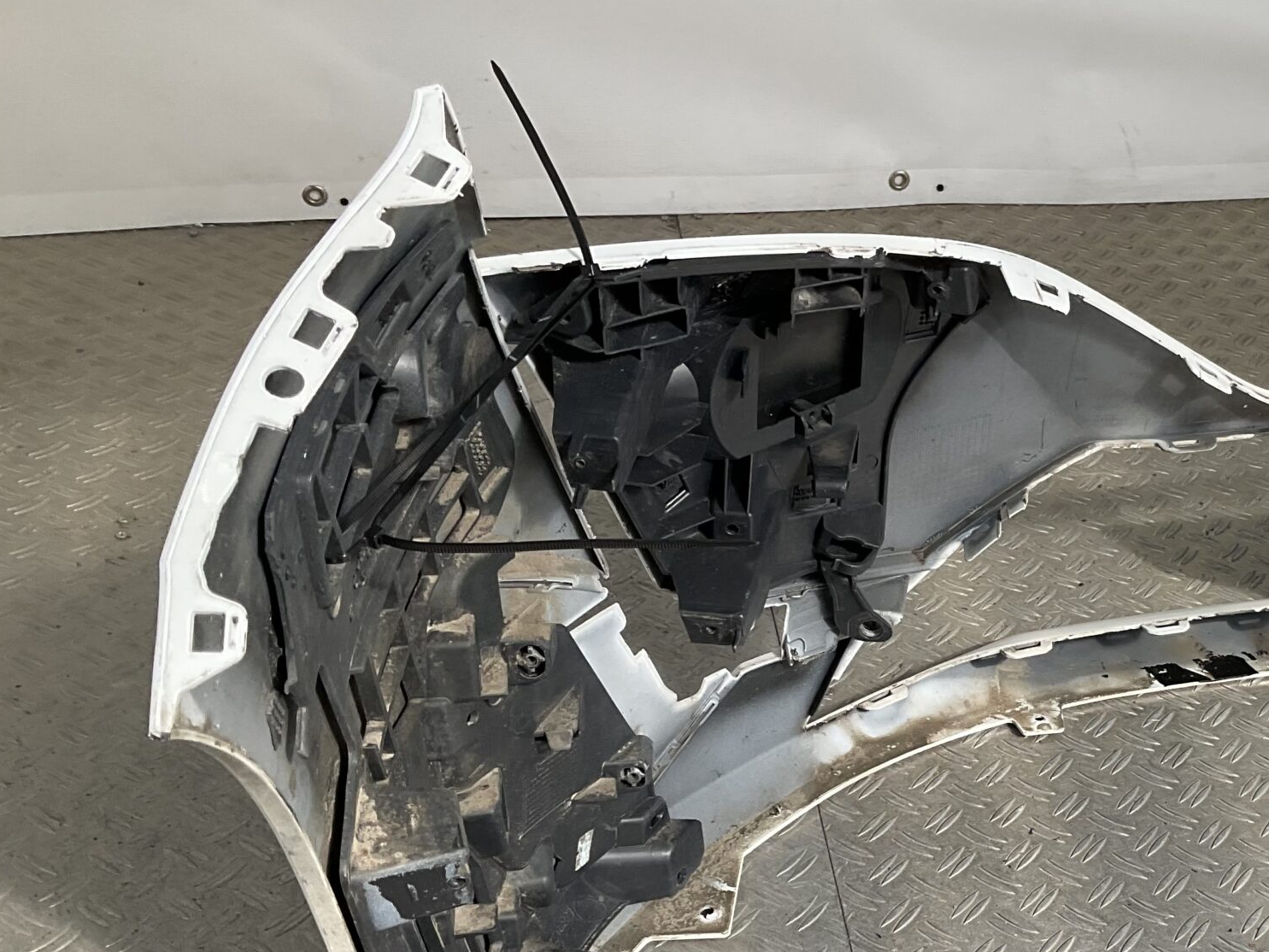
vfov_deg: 28.8
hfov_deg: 36.7
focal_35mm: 50
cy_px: 673
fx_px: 1833
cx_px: 1035
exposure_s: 1/551
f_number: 1.8
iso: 16
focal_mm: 3
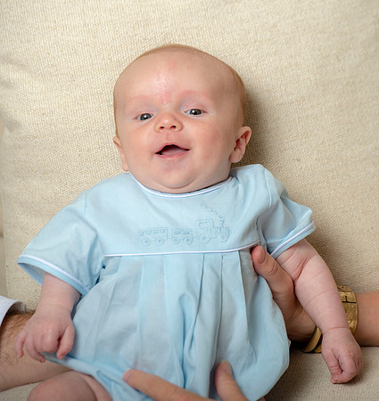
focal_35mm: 261
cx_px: 236
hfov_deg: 6.5
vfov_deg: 6.9
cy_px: 197
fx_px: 3324
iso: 250
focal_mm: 195
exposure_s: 1/200
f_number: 5.6
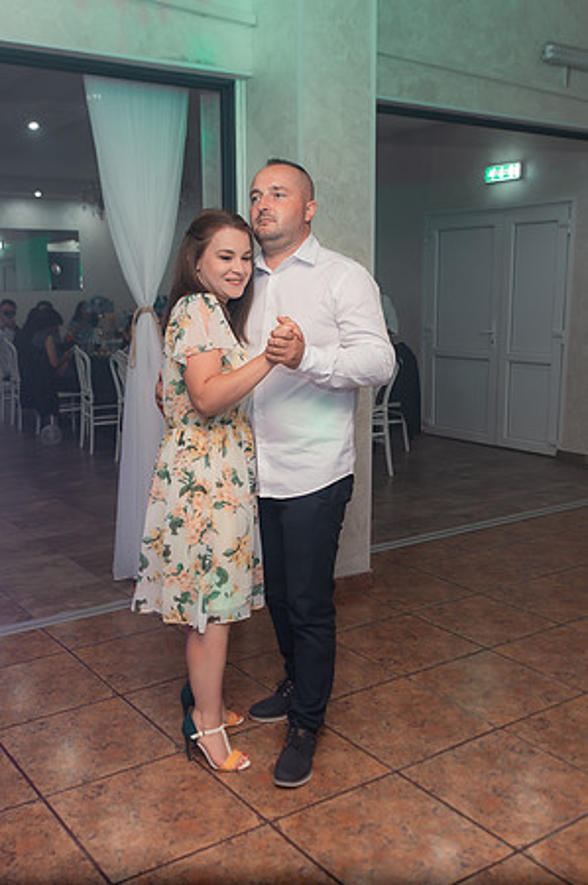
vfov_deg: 53.1
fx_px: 885
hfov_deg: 36.7
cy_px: 442
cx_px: 260
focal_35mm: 36
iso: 2000
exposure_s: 1/250
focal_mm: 24
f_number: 3.5
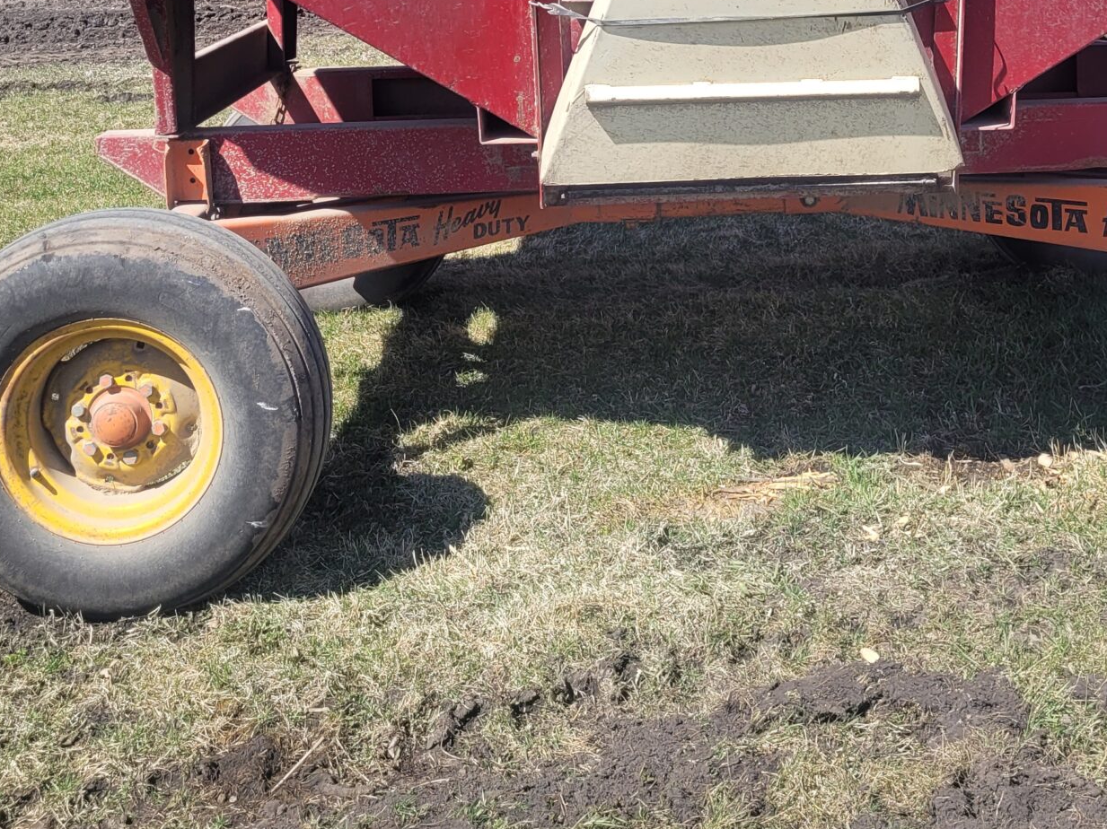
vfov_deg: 25.6
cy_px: -13
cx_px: 712
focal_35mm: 54
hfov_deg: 35.3
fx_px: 1726
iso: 40
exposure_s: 1/1395
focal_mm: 5.4
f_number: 1.8
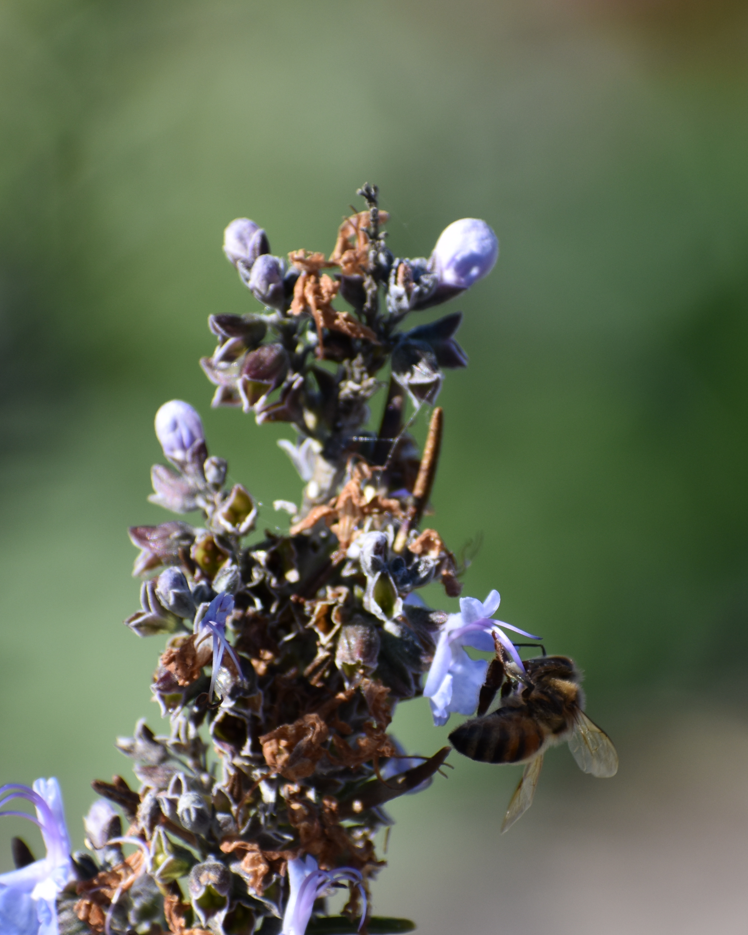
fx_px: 22665
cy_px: 555
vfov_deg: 2.4
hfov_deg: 1.9
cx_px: 396
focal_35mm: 819
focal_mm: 300
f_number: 6.3
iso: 200
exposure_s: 1/500
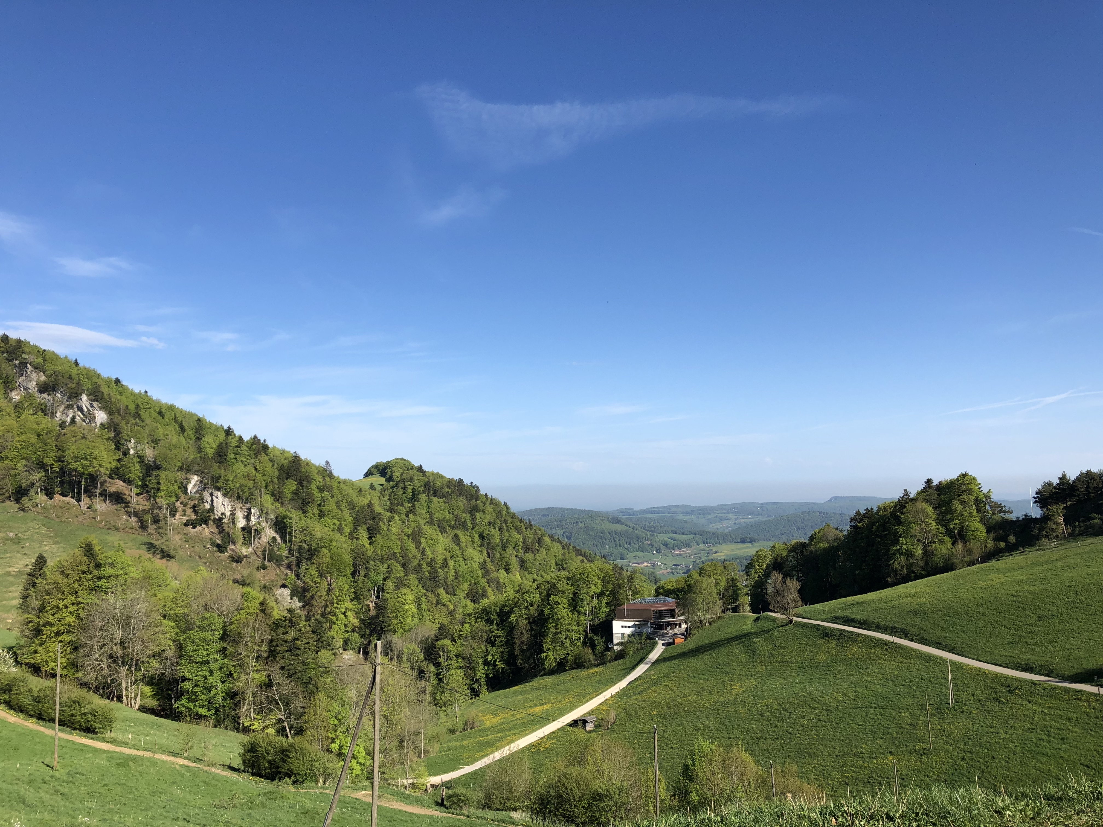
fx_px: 892
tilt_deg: +5.4
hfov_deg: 63.4
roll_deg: +0.6
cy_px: 414
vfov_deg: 49.7
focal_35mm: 28
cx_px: 552
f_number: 1.8
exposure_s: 1/2088
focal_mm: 4
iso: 20
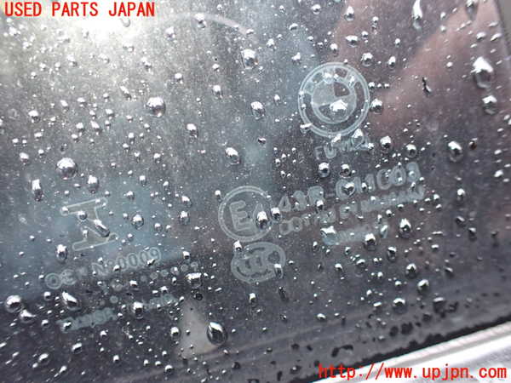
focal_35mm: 30
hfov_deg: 60.0
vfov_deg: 46.8
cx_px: 256
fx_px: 443
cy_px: 192
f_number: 2.3
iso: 800
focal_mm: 5.4
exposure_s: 1/60
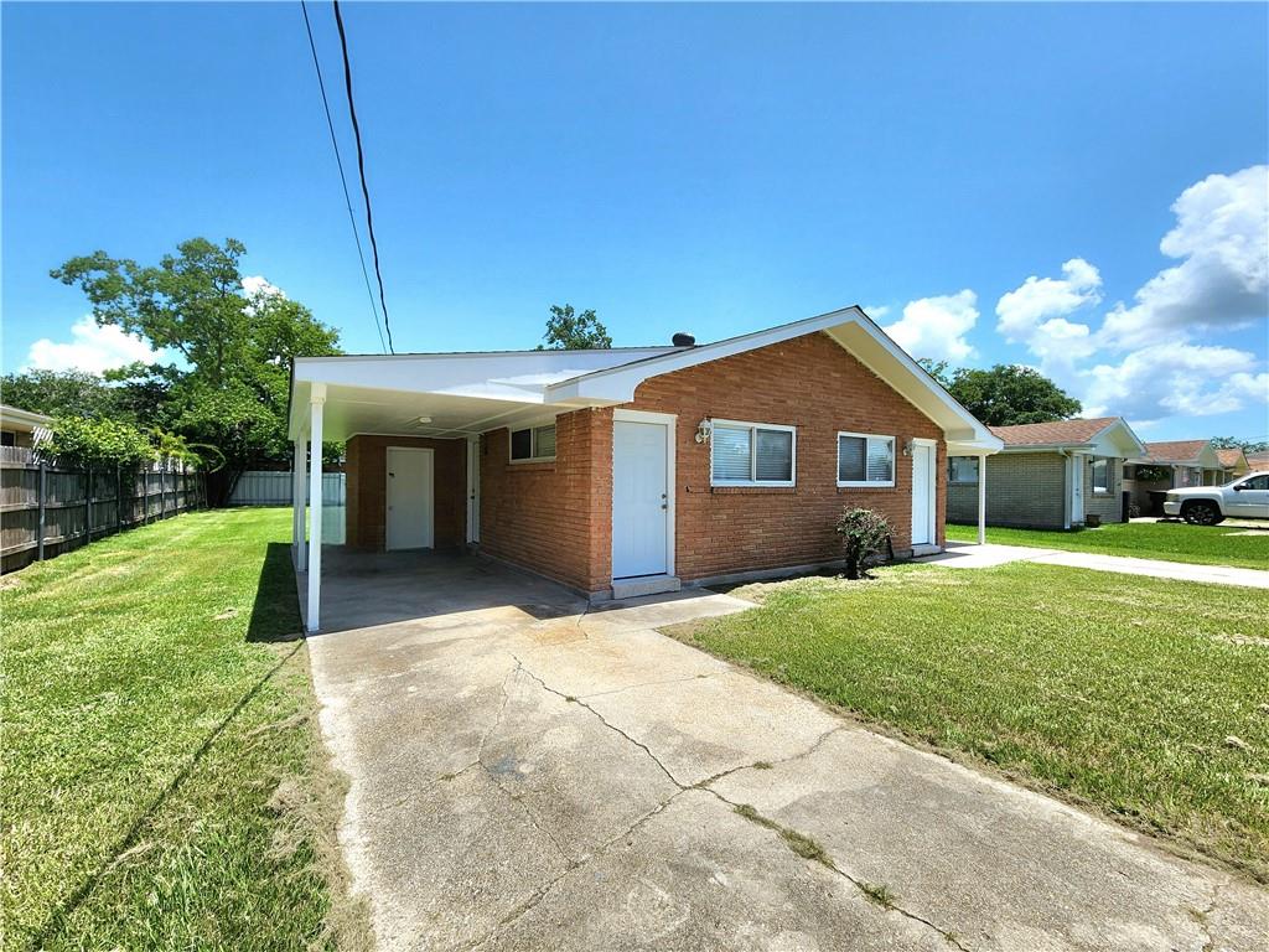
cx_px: 634
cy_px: 476
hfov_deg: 106.2
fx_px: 477
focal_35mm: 13
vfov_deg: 89.9
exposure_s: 1/2000
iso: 50
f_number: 2.2
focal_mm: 2.2
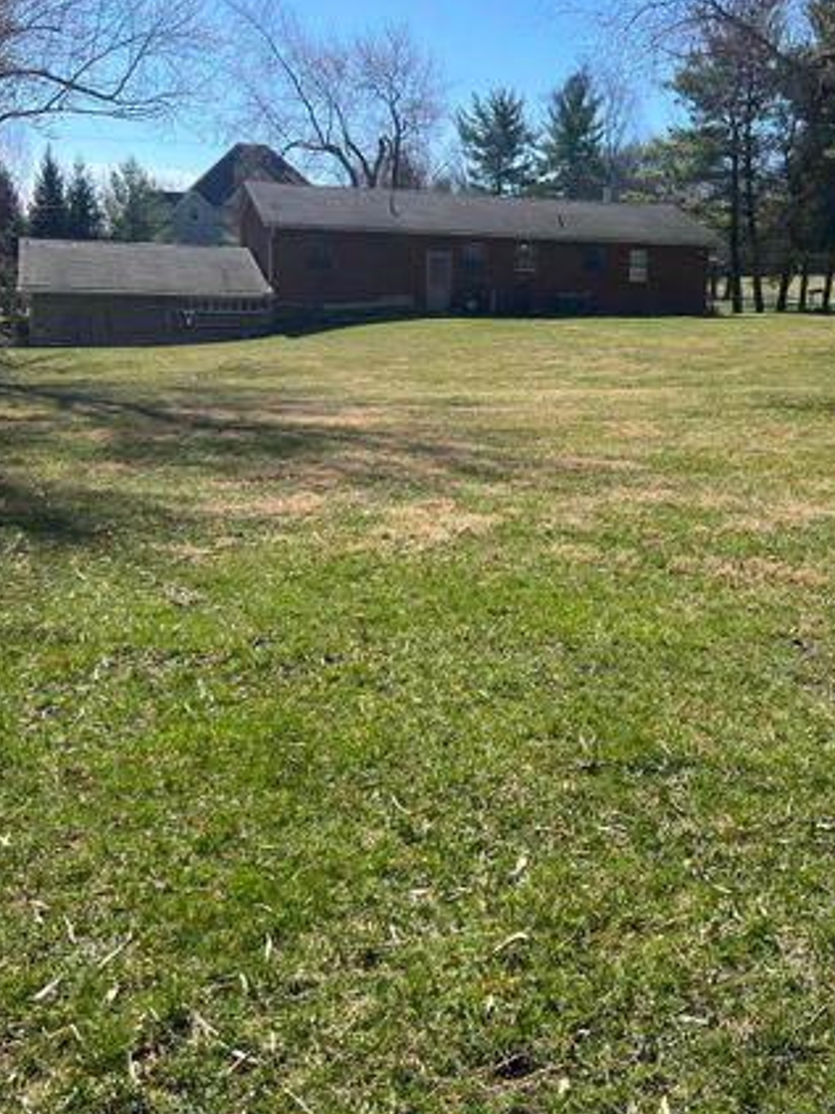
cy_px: 473
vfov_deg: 45.6
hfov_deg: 34.8
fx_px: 1319
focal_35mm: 41
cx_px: 561
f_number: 1.5
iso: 50
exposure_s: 1/3571
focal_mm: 5.7
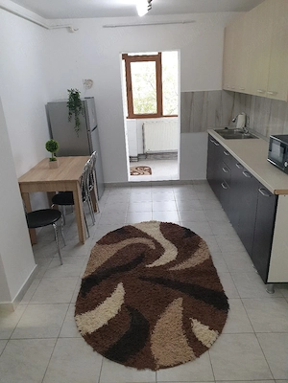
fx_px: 288
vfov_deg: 67.3
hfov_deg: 53.1
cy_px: 192
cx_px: 144
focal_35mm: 26
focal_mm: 4.3
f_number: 2.4
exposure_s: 1/50
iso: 125
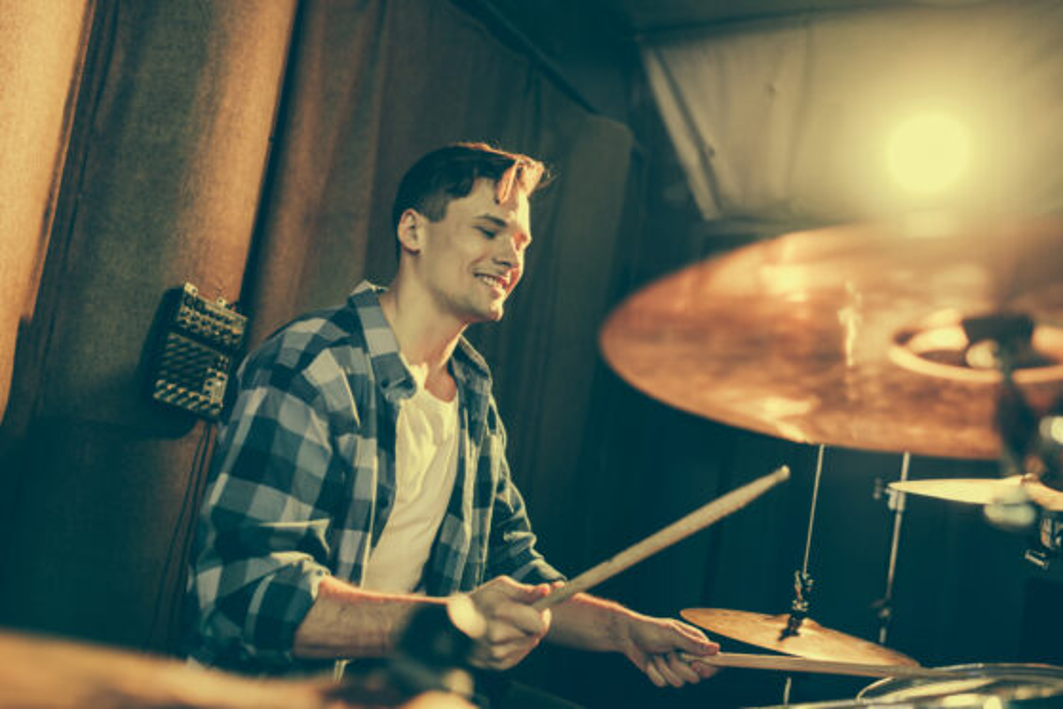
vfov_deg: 37.9
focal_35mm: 35
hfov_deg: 54.4
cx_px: 532
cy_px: 354
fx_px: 1034
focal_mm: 35
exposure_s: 1/200
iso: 80
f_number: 2.5
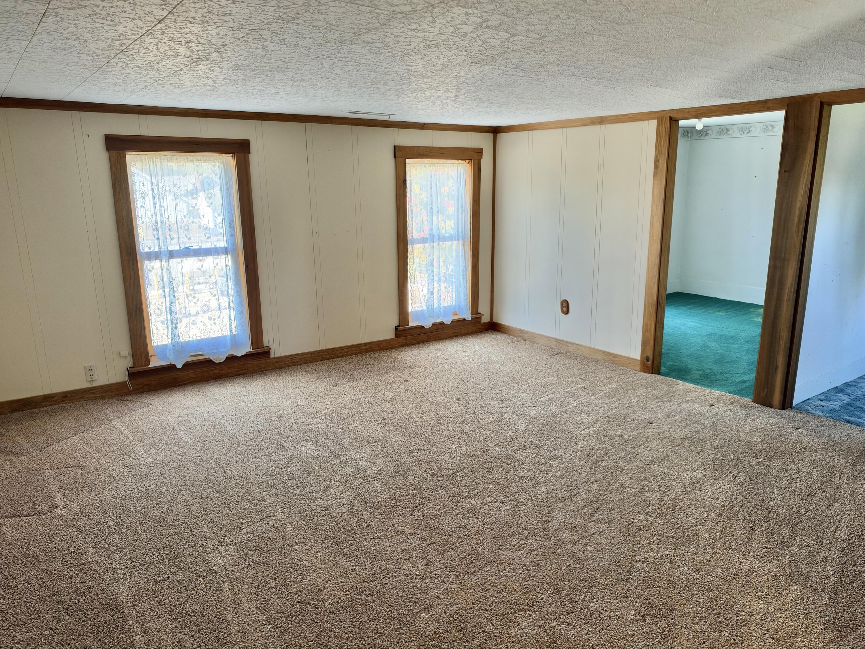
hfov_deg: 71.6
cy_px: 324
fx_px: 600
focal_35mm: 24
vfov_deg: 56.8
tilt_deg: -11.8
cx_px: 432
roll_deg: +2.3
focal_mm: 6.93
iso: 250
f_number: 1.48
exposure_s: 1/105
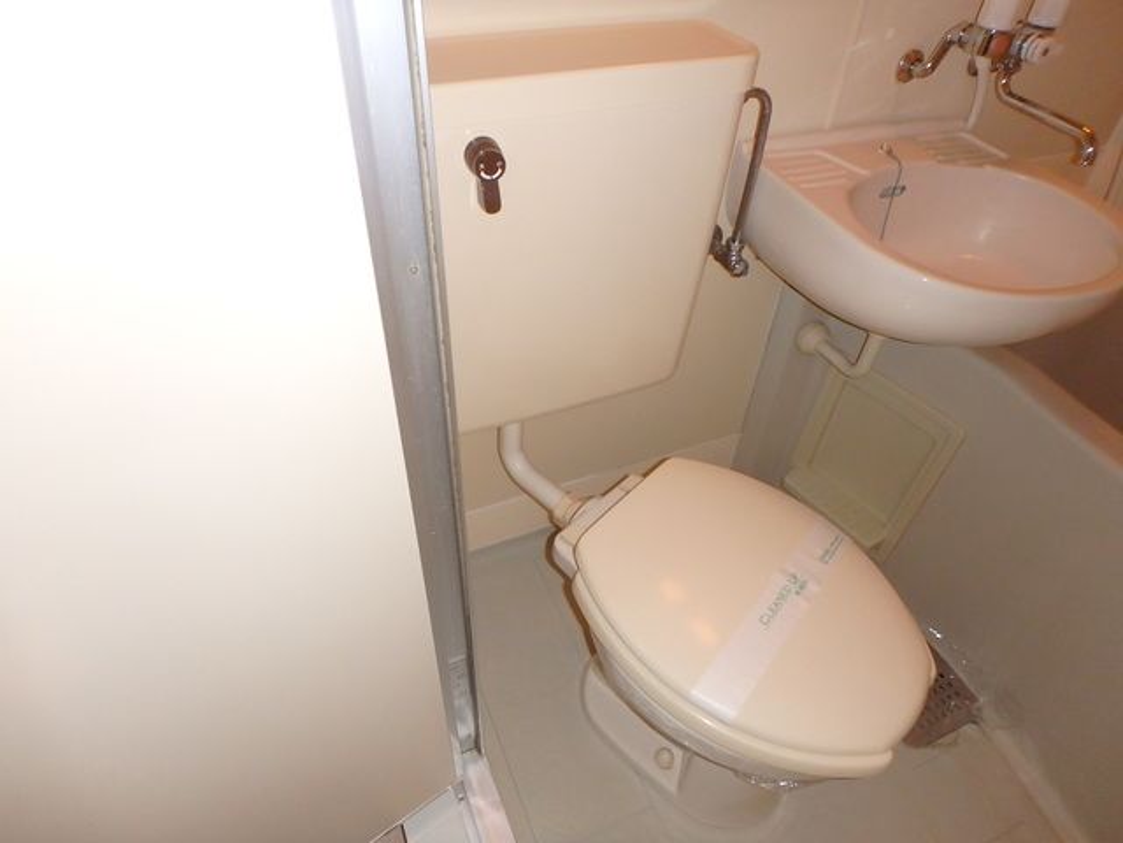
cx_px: 562
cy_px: 422
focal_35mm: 21
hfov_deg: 79.0
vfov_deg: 63.4
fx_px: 681
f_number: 3.5
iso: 400
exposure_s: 1/30
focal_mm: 3.7
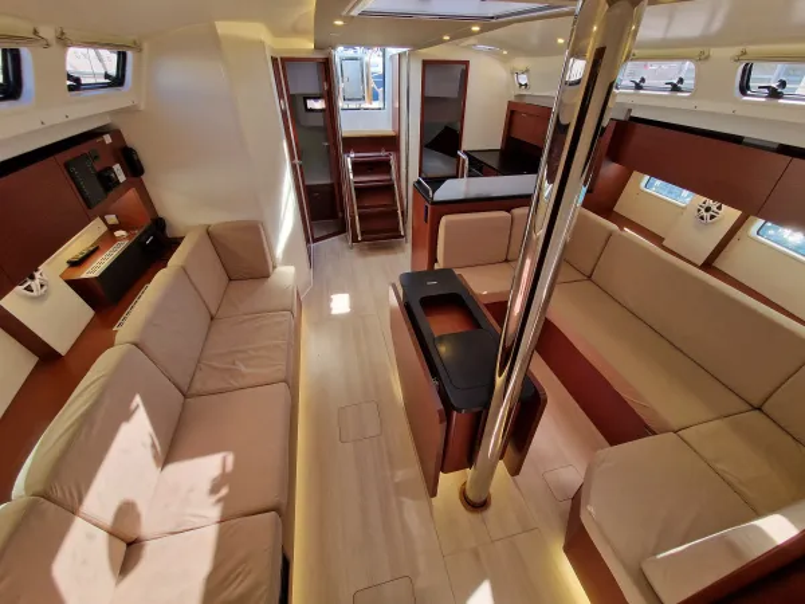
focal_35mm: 13
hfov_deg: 106.2
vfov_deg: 89.9
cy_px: 302
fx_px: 302
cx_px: 402
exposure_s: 1/100
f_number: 2.2
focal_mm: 2.2
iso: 80
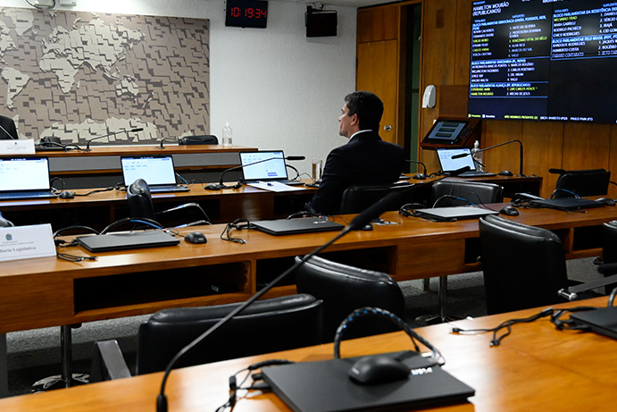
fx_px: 703
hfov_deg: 47.4
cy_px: 194
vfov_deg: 32.6
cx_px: 288
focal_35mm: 41
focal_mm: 22.5
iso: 2000
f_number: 2.8
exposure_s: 1/250
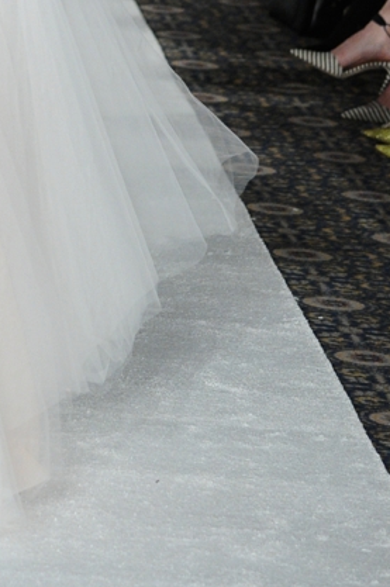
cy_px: -125
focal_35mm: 303
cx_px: -96
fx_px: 4936
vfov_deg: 6.8
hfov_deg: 4.5
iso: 3200
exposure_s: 1/400
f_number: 5.6
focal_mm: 112
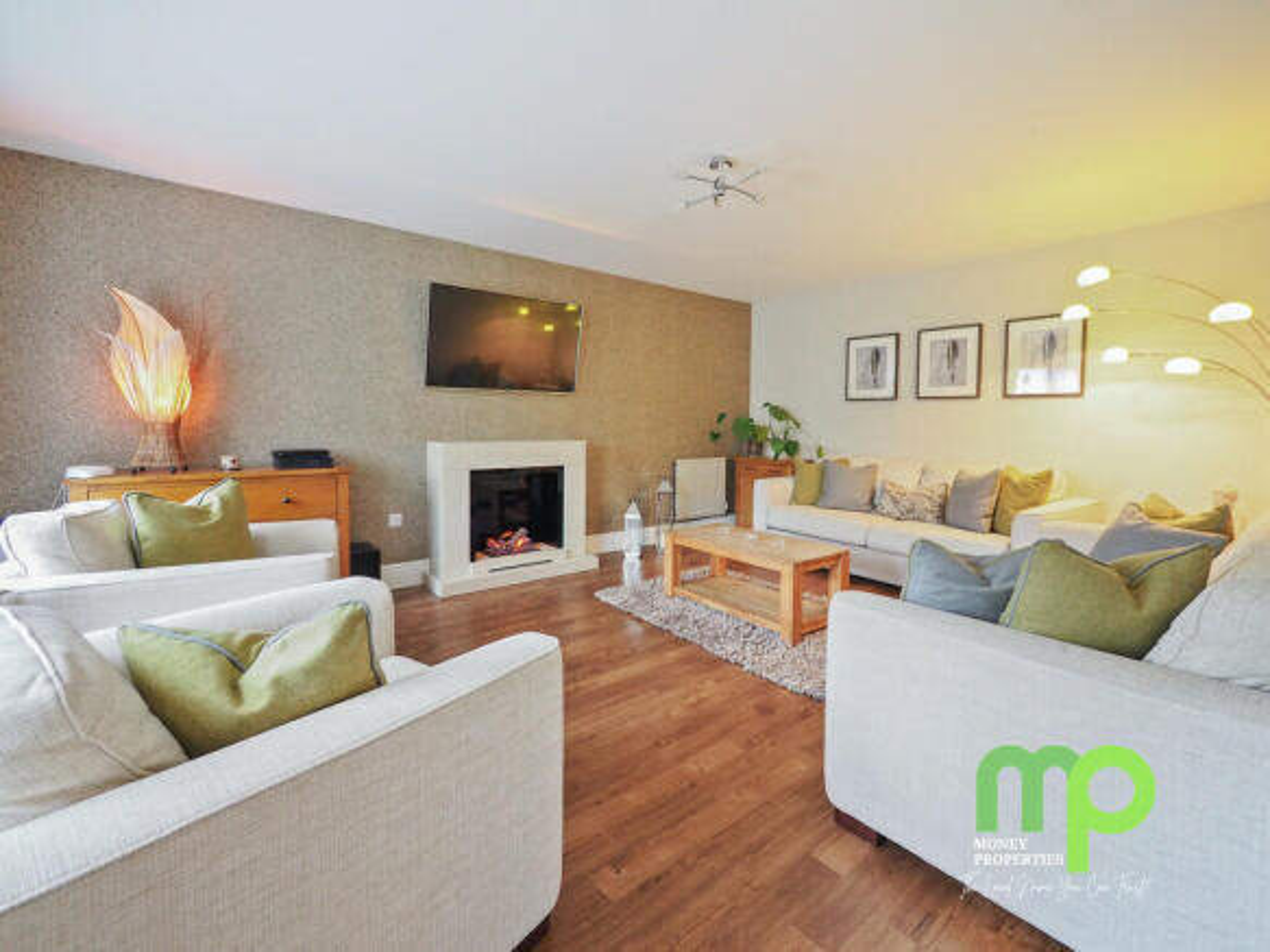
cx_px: 635
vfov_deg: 85.7
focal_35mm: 14
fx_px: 514
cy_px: 476
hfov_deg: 102.1
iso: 1600
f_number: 4
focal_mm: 7
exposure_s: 1/30
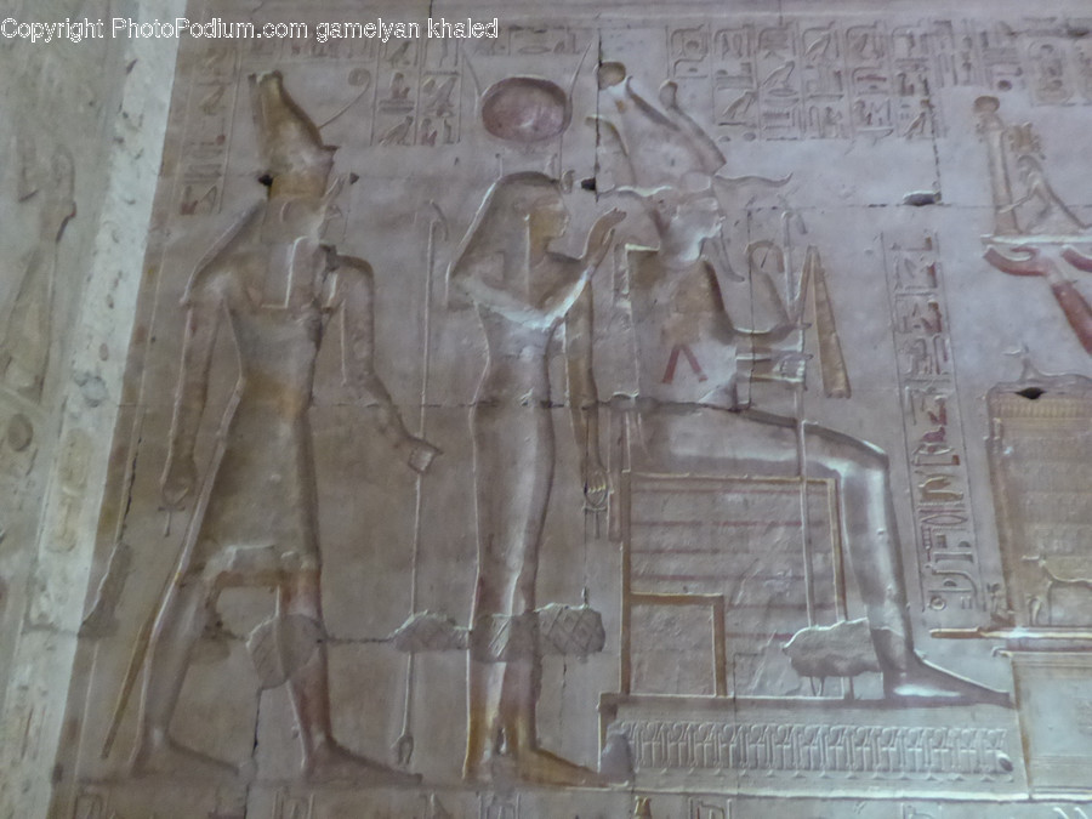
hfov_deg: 58.4
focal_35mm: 31
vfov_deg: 45.4
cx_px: 546
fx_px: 978
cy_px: 410
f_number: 3.5
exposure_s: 1/4
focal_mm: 5.4
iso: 1600
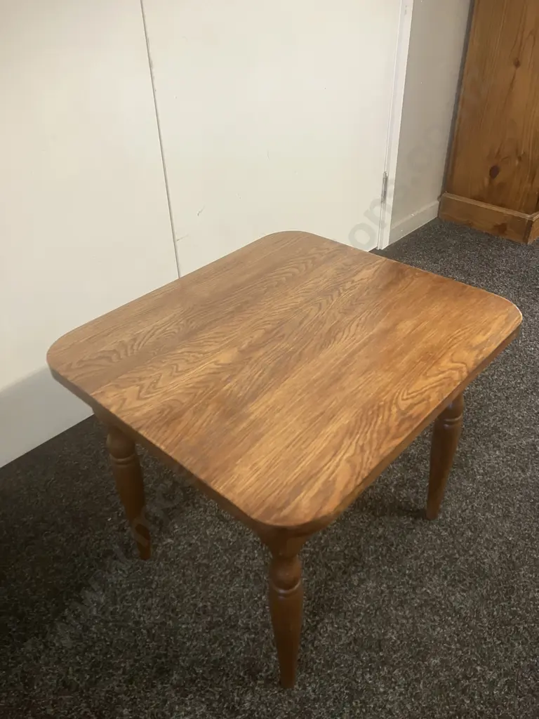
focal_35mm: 28
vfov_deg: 63.4
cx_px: 270
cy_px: 360
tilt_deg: -36.0
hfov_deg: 49.7
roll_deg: +2.5
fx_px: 581
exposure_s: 1/50
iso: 250
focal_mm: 3.99
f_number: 1.8
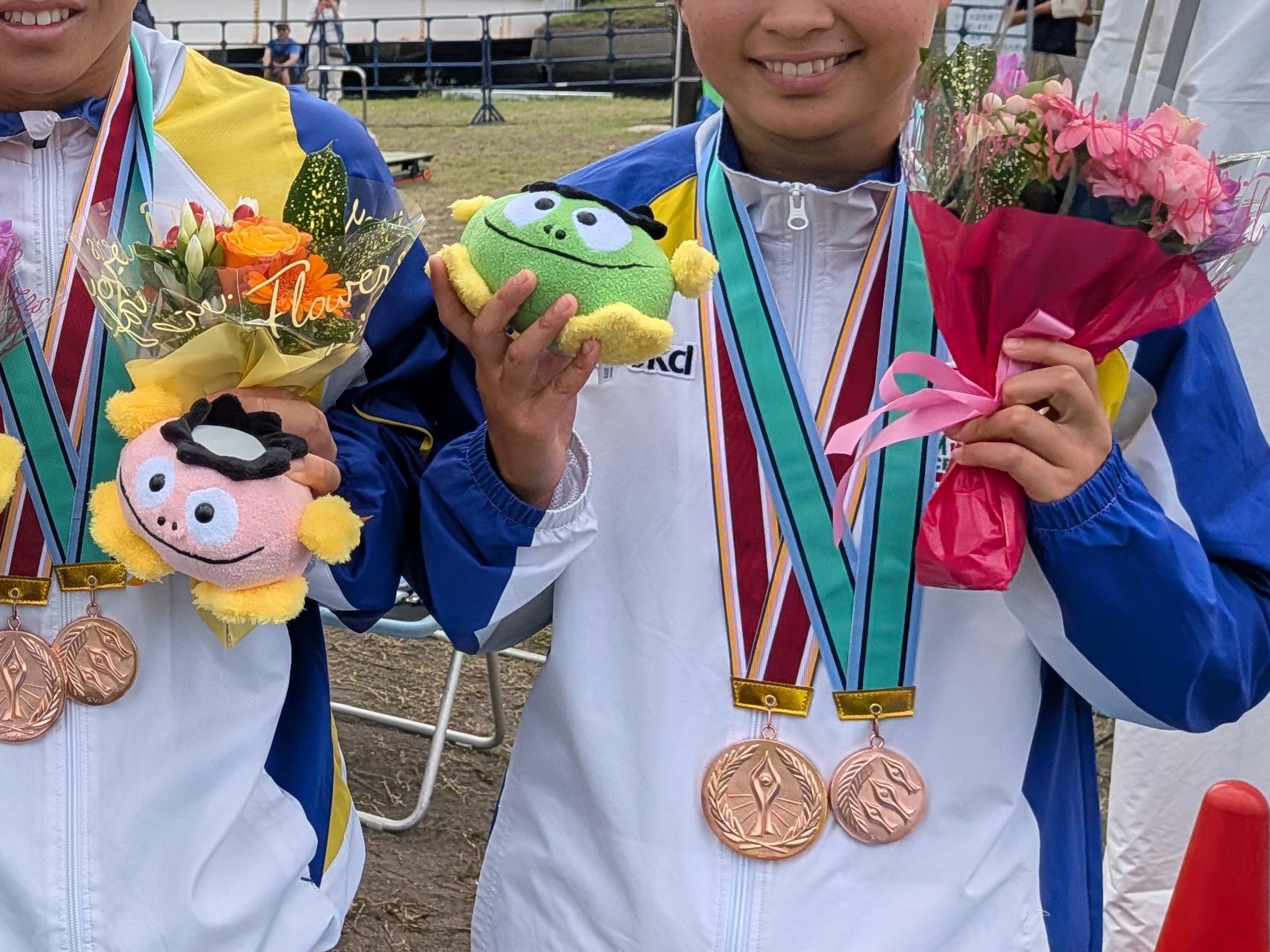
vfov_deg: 26.7
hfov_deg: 32.7
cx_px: -1
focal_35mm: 54
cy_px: 244
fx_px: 1981
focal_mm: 4.53
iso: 26
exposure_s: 1/2096
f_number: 1.7
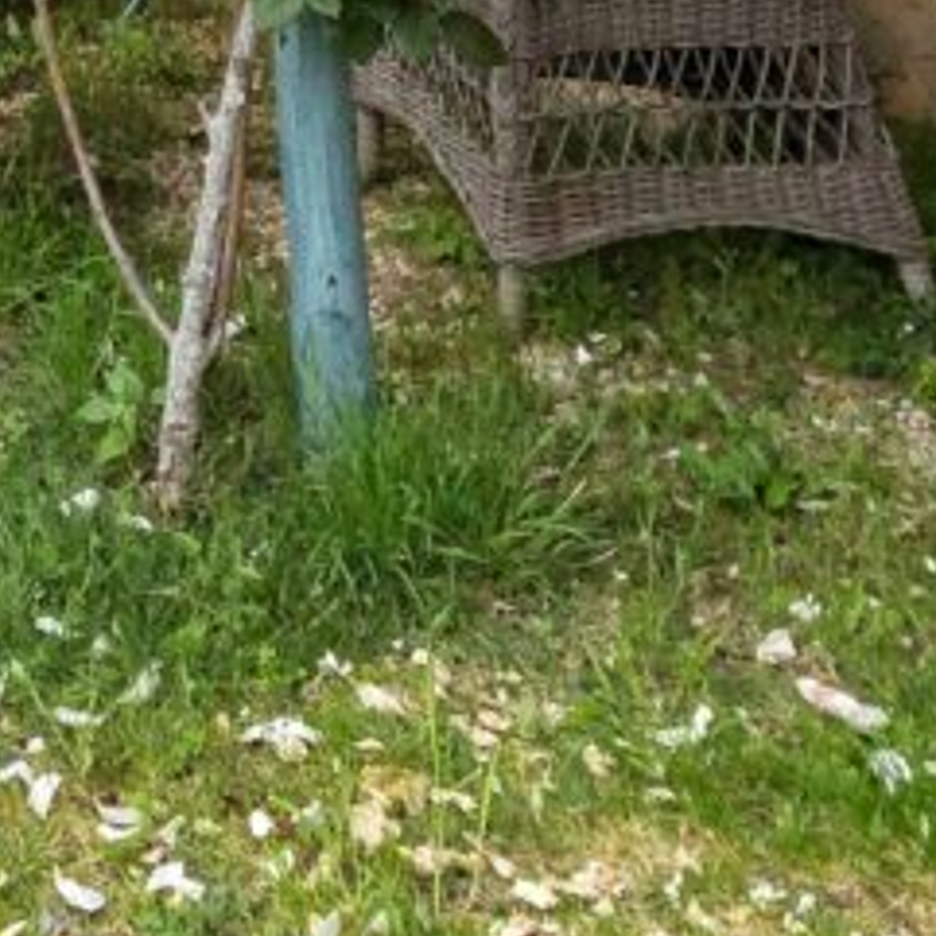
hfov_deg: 15.5
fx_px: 3212
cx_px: -377
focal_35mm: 105
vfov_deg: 13.8
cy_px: -1006
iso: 20
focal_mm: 3.99
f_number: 1.8
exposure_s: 1/762
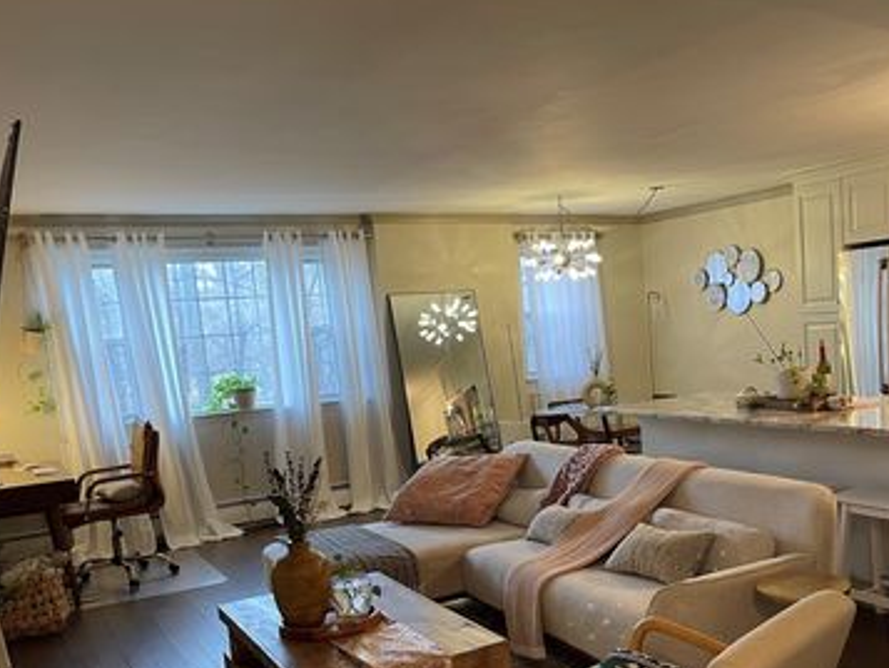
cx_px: 583
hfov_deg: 51.8
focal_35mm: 35
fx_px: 899
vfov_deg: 40.3
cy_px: 432
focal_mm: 5.1
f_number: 1.6
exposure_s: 1/60
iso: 200
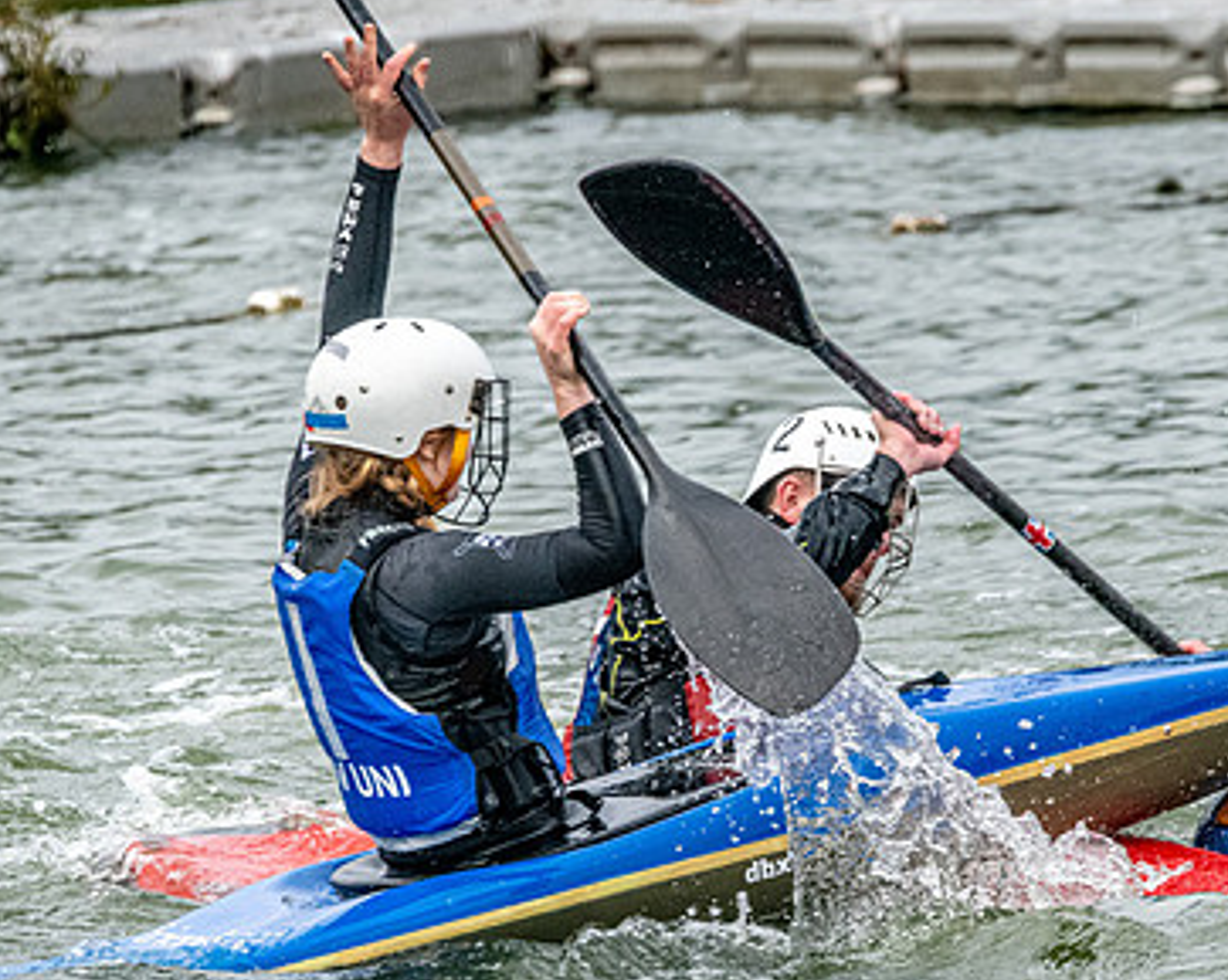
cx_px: 802
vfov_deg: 2.0
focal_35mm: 790
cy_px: 821
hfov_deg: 2.5
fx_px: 28689
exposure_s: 1/2000
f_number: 8
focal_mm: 400
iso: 3200
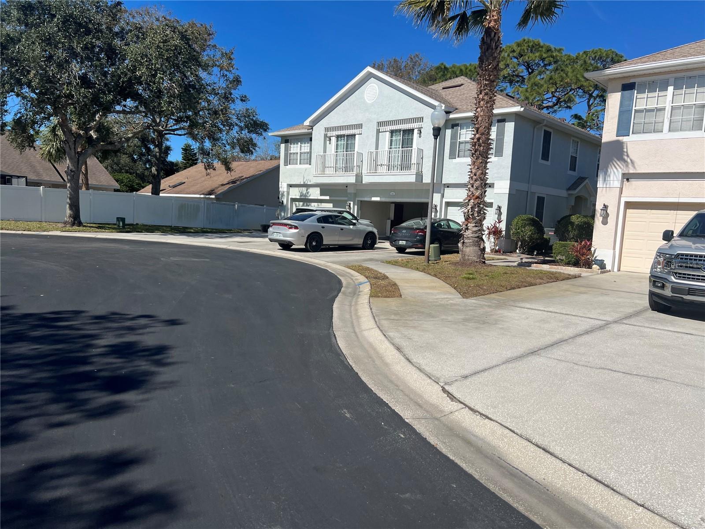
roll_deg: -2.0
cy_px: 264
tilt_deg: -6.4
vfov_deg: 53.1
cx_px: 352
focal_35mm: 26
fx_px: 530
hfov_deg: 67.3
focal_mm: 5.7
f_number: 1.5
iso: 50
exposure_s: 1/5882
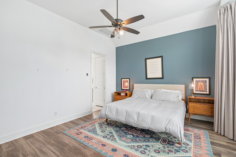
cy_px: 78
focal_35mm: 17
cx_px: 118
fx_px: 111
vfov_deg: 70.4
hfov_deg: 93.3
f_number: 8
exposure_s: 1/25
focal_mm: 17
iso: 400
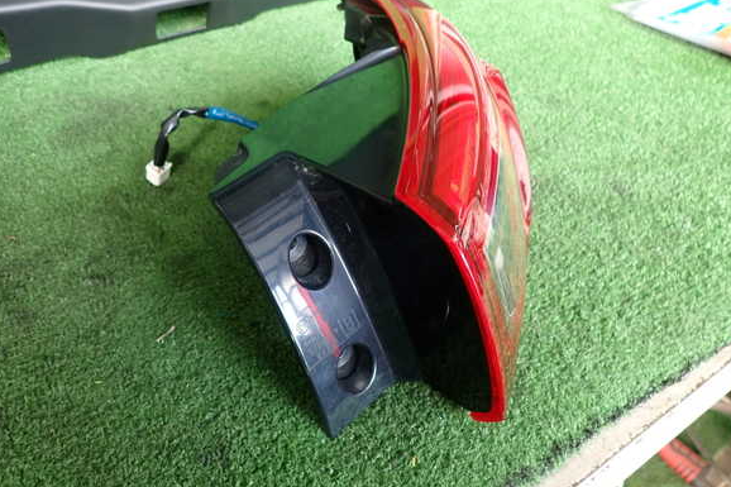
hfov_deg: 67.4
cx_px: 373
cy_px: 237
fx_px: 548
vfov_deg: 47.9
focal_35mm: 27
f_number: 2
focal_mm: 4.5
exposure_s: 1/60
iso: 200
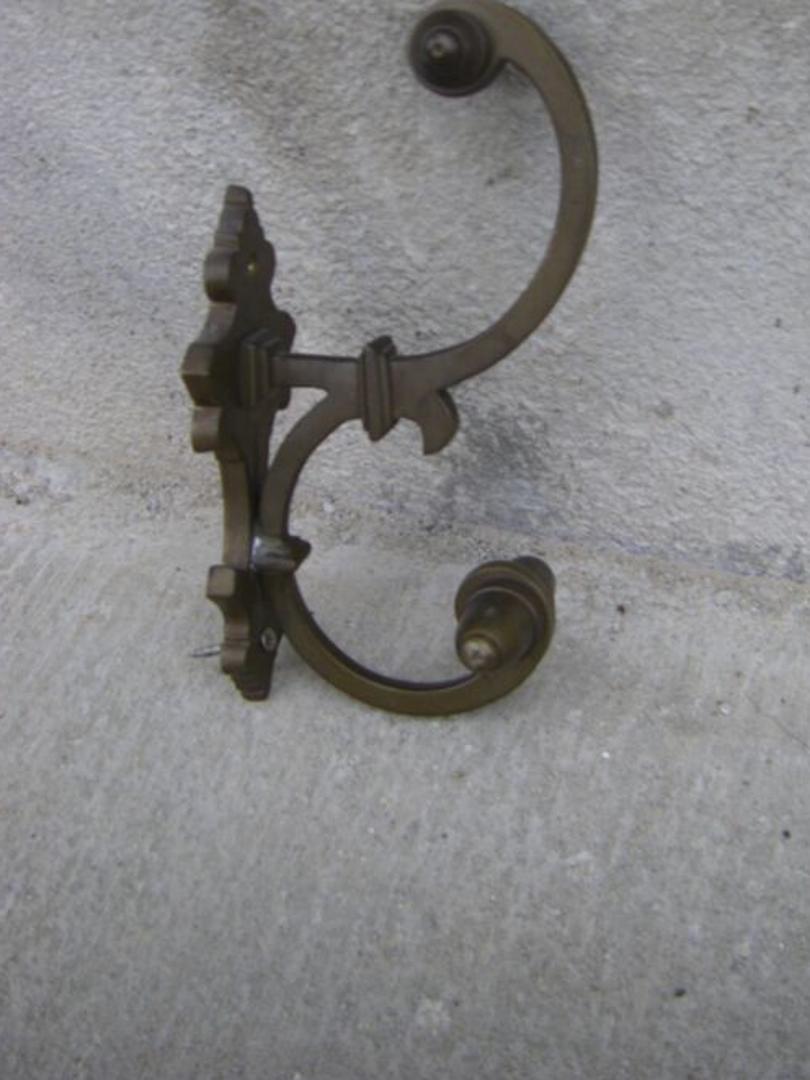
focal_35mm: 46
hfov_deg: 31.5
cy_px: 431
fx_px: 1435
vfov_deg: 41.0
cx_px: 446
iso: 100
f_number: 3.5
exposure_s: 1/50
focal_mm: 6.3
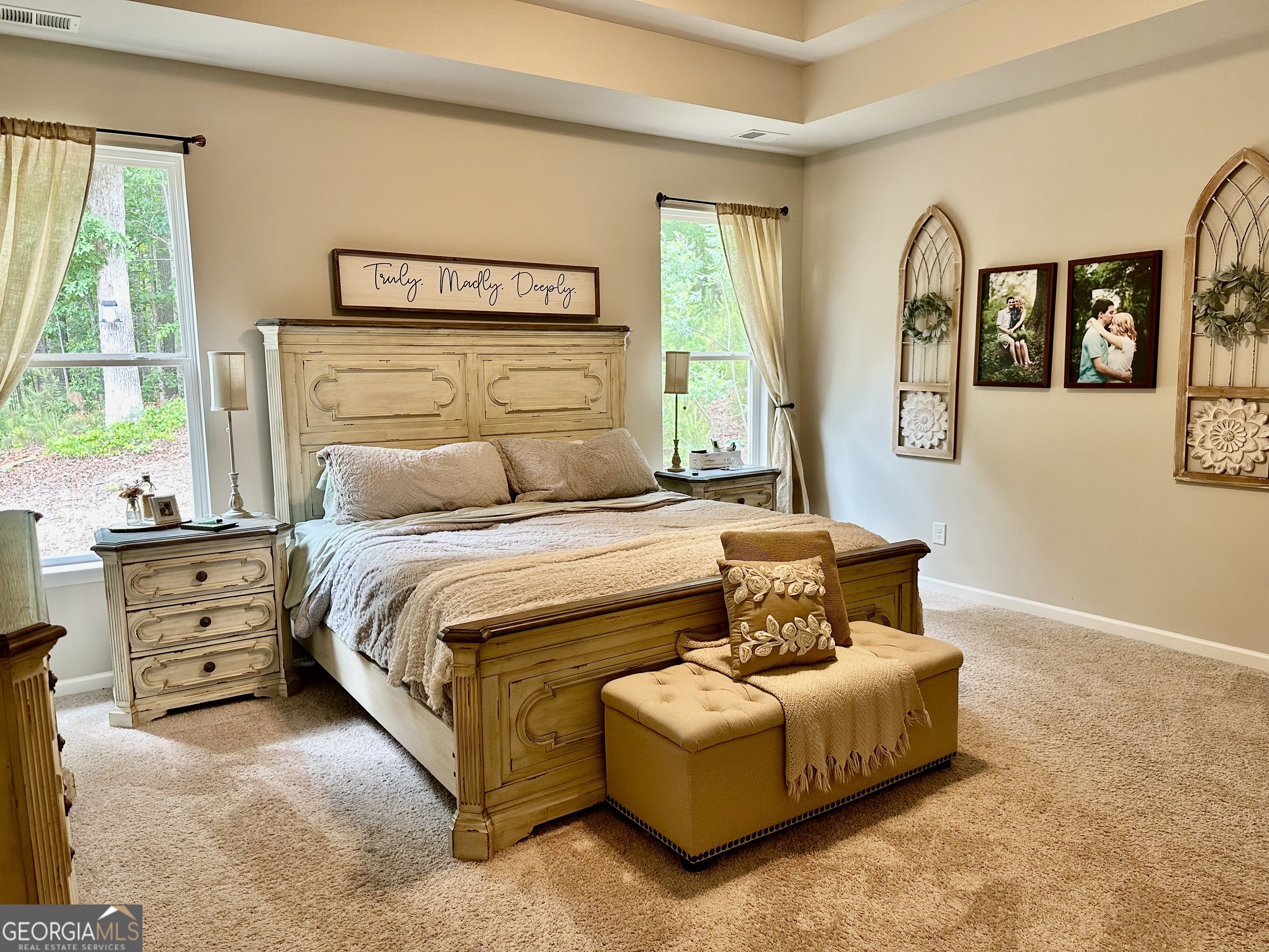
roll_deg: +0.8
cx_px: 634
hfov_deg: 71.6
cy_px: 476
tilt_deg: -7.3
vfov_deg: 56.8
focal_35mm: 24
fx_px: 880
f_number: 1.78
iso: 160
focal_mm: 6.86
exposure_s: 1/60
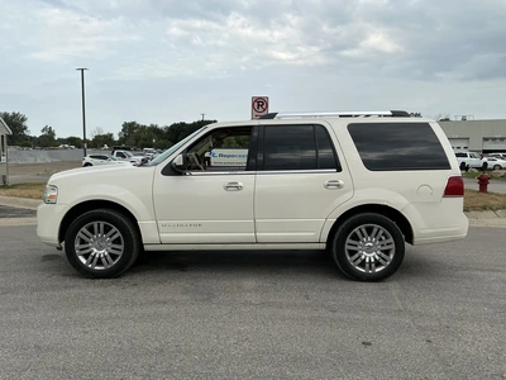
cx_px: 253
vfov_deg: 49.7
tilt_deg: -0.6
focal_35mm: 28
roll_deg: -1.6
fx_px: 409
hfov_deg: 63.4
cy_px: 190
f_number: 1.8
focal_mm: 3
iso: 25
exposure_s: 1/1195
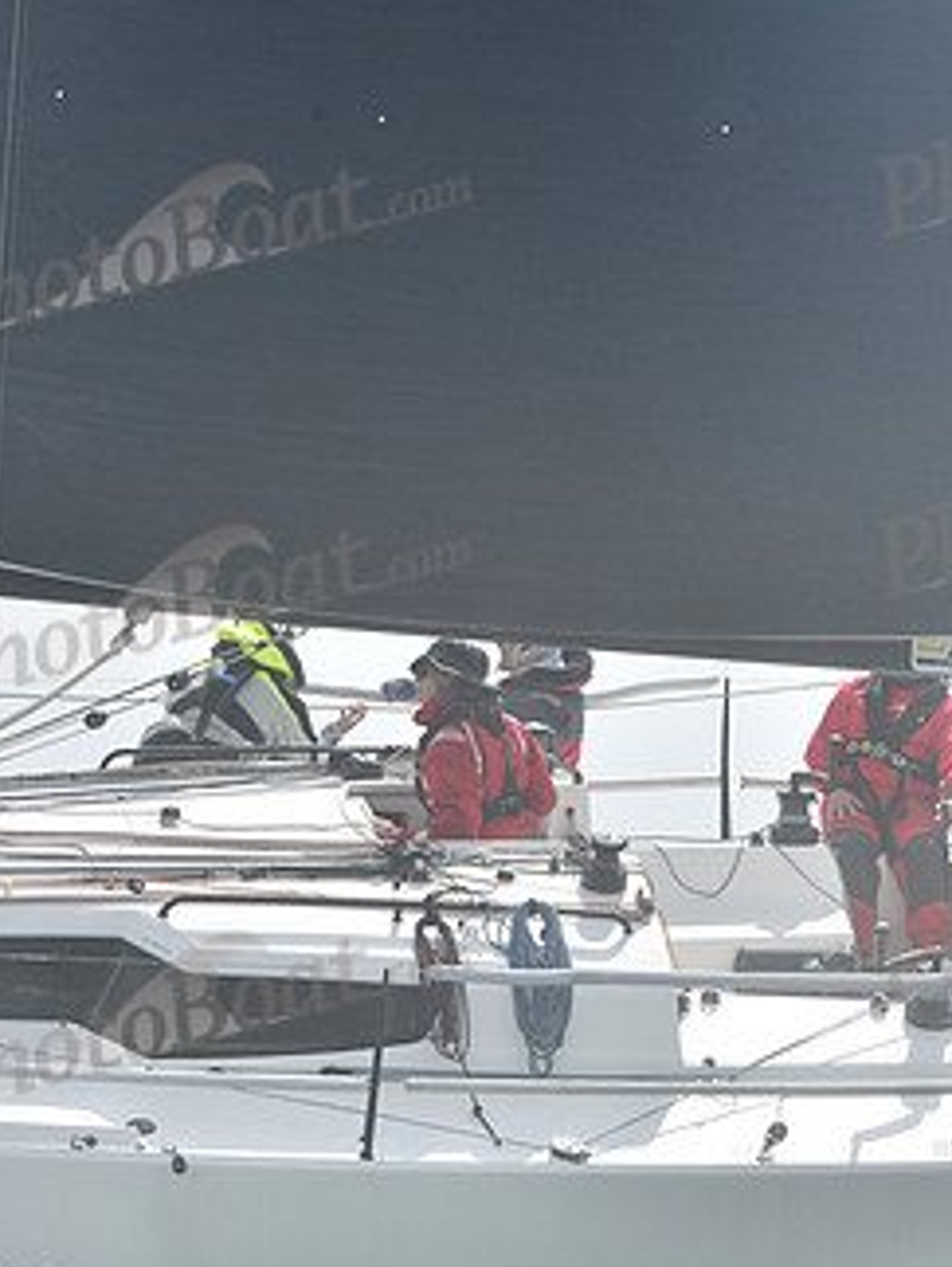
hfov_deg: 8.8
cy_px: 755
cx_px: 678
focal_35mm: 169
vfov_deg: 11.7
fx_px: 6185
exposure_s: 1/800
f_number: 11
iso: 320
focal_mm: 98
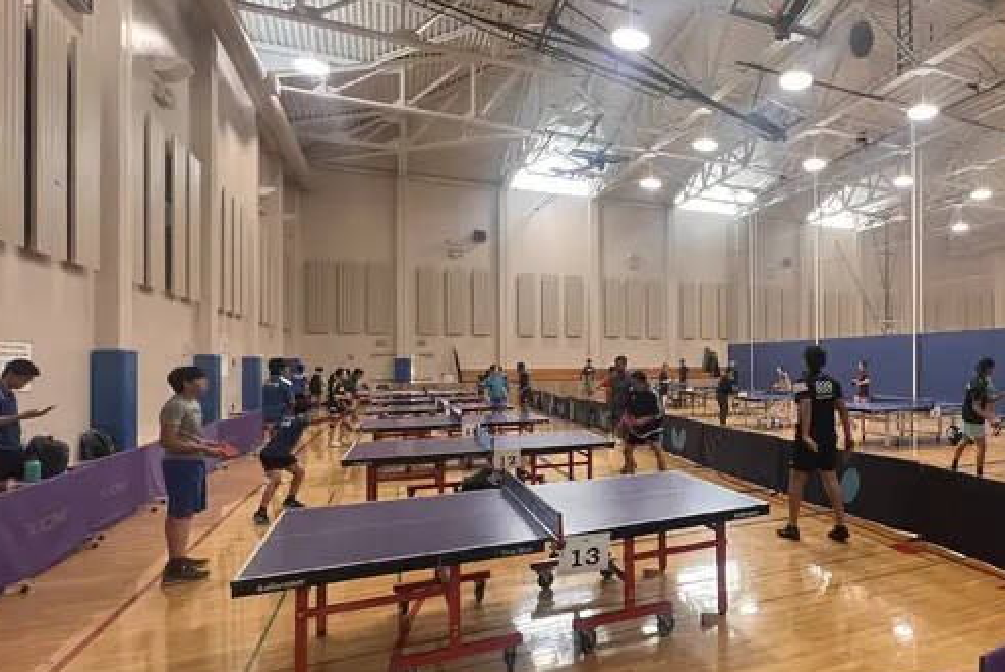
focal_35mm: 21
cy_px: 354
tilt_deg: -0.4
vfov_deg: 59.5
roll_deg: +0.1
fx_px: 587
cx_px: 734
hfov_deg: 76.1
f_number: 1.8
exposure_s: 1/60
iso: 200
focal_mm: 1.57
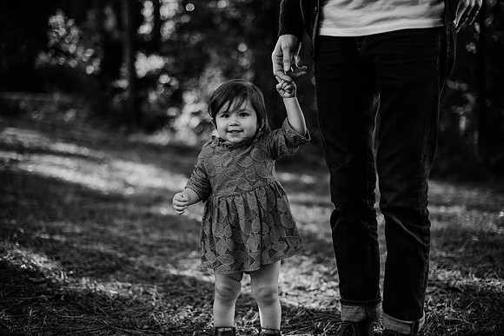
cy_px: 168
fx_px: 700
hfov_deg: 39.6
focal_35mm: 50
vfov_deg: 27.0
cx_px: 252
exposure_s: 1/1000
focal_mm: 50
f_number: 2
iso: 160
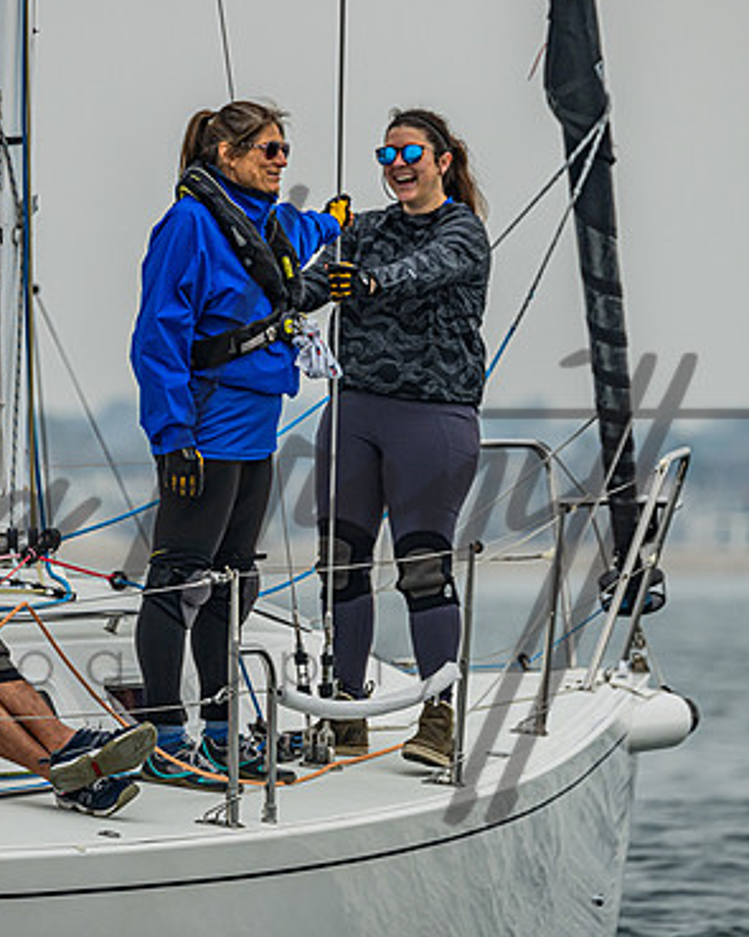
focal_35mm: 606
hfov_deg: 2.6
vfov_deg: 3.2
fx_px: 16799
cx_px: 282
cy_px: 382
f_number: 6.3
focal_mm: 340
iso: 400
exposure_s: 1/2000
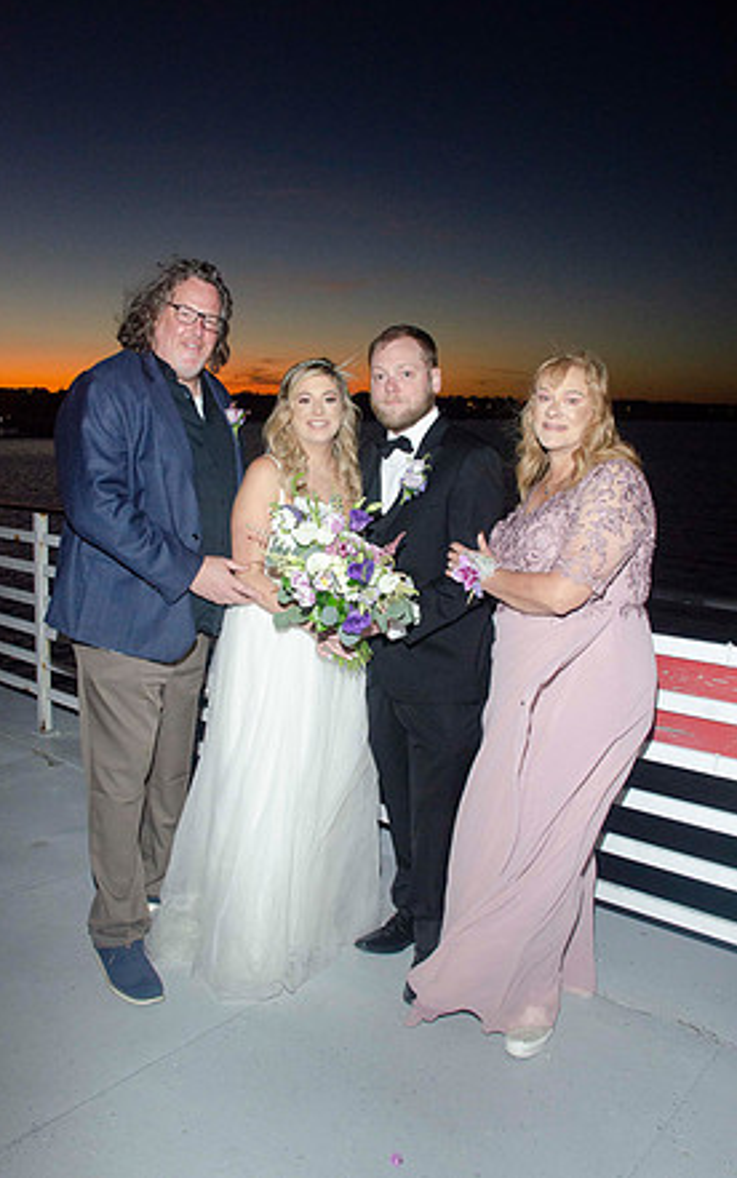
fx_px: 899
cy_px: 580
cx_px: 366
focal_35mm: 28
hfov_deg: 44.6
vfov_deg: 66.4
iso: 800
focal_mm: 18
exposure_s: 1/60
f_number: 5.6
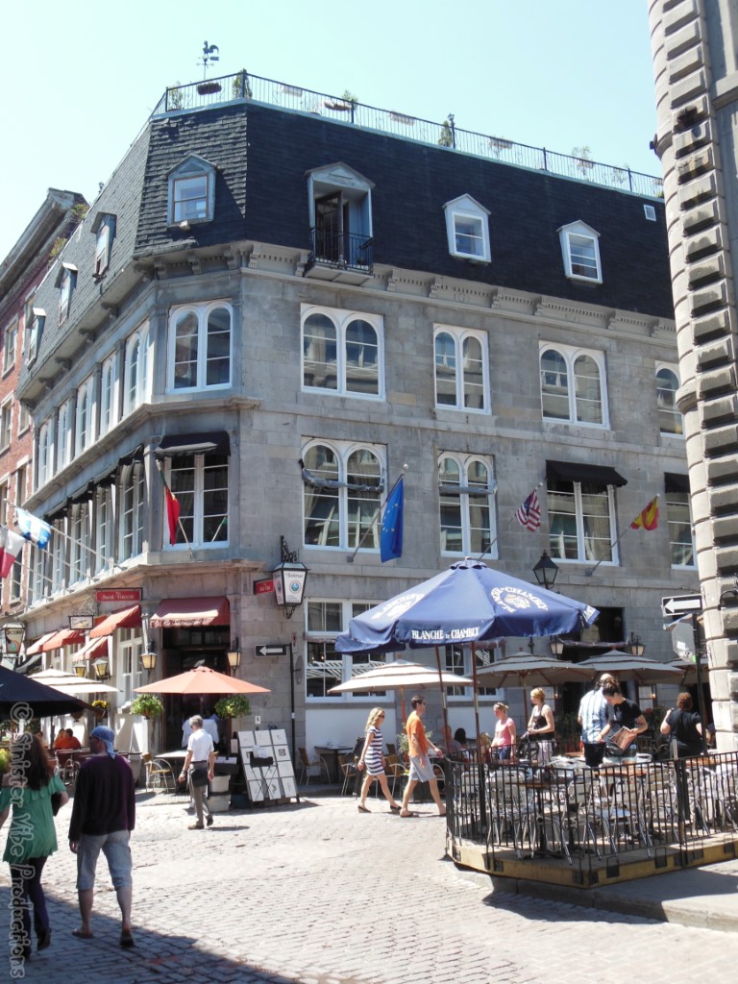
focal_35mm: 38
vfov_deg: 49.0
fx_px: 1080
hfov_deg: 37.7
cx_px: 369
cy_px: 492
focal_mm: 6.8
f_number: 3.6
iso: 125
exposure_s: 1/400
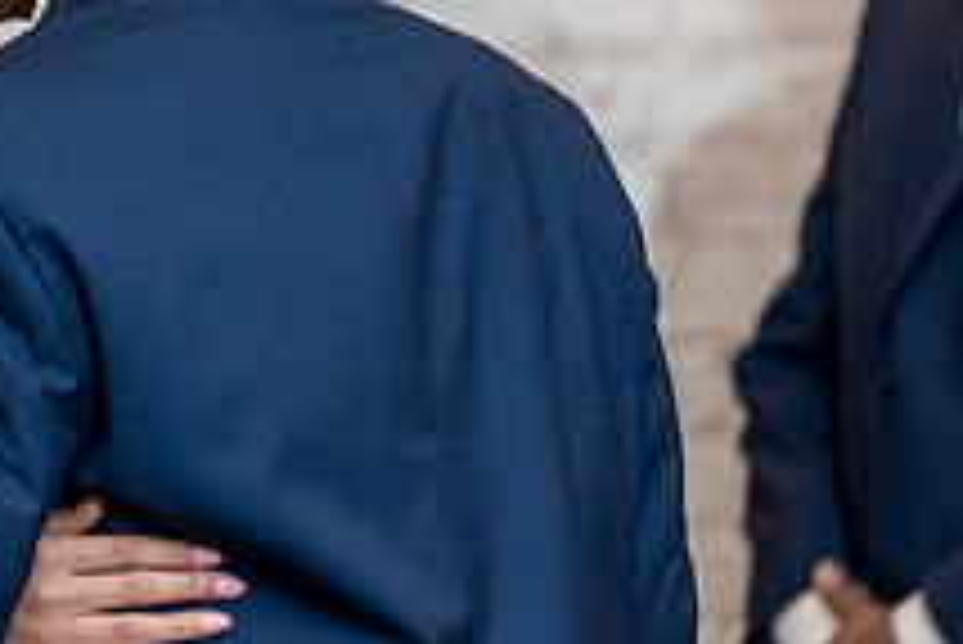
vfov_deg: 2.6
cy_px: 140
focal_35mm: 537
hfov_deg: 3.8
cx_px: -142
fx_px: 14374
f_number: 2.8
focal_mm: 181
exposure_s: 1/200
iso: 2000
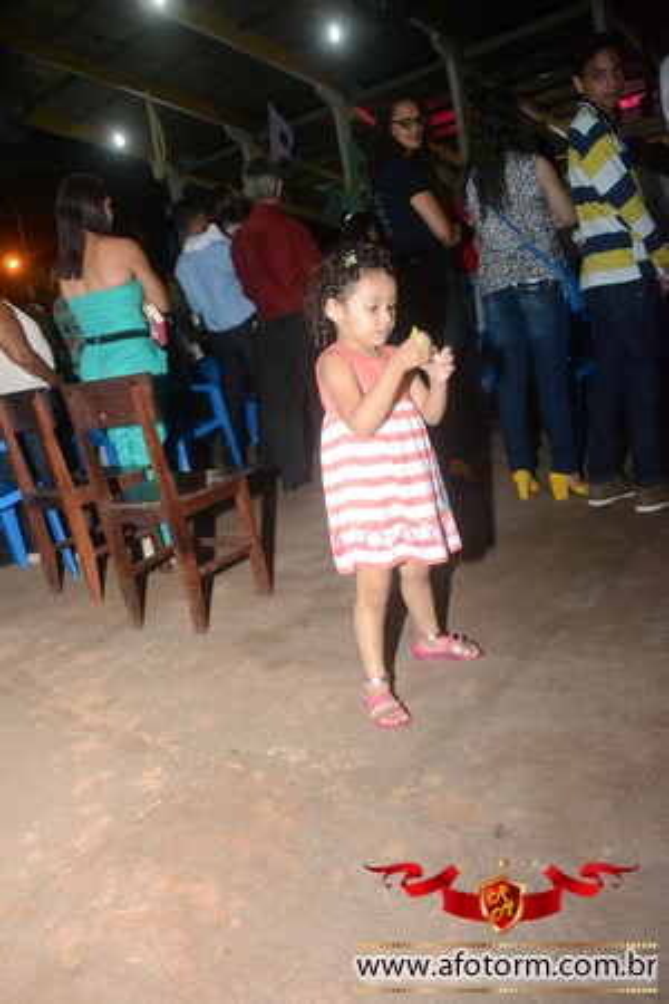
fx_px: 836
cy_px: 502
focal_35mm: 30
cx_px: 334
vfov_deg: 61.9
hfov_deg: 43.6
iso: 3200
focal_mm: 20
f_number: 3.5
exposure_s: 1/160
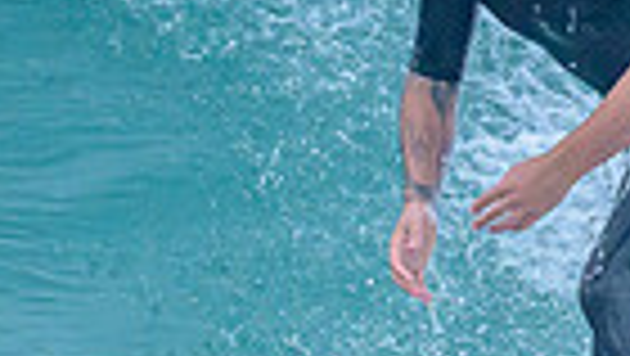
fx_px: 79778
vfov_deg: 0.3
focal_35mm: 4772
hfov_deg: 0.5
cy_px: 468
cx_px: 252
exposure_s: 1/3200
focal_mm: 800
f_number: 6.3
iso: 1800
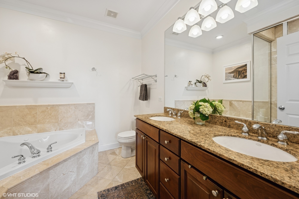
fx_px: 116
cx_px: 150
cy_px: 100
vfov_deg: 81.1
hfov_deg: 104.3
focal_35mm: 14
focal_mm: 14
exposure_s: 1/8
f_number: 10
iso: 100
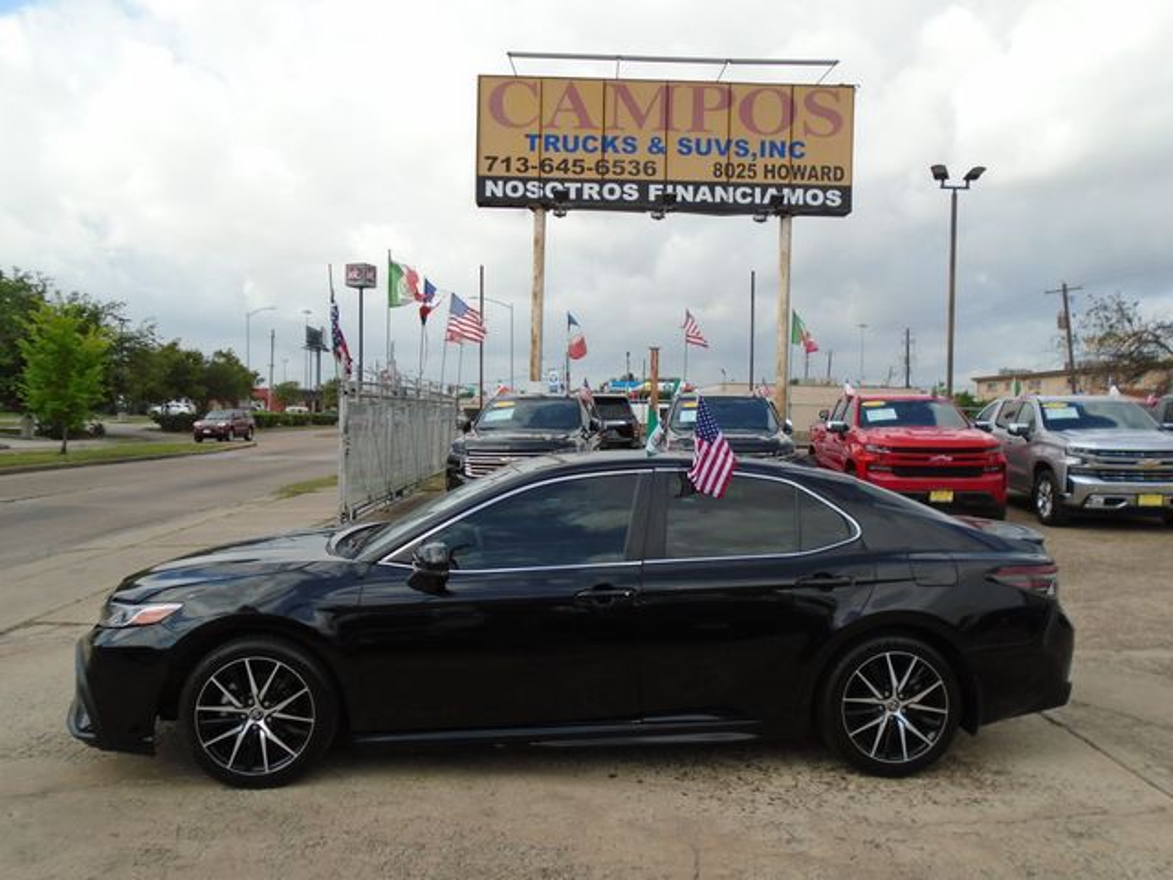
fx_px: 881
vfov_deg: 53.1
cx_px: 586
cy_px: 440
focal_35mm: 26
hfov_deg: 67.3
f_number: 3.2
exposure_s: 1/1000
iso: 100
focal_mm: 4.6
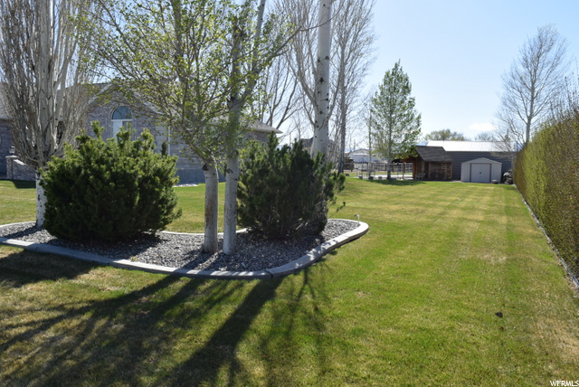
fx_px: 435
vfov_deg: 48.0
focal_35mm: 27
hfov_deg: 67.3
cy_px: 194
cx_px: 290
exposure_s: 1/320
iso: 200
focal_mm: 18
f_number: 9
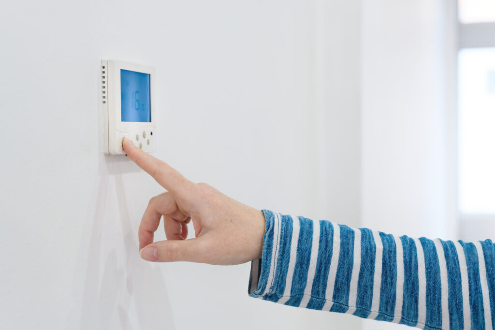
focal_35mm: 50
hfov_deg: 39.6
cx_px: 248
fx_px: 688
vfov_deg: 27.0
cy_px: 165
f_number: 5
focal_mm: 50
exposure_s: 1/40
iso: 560
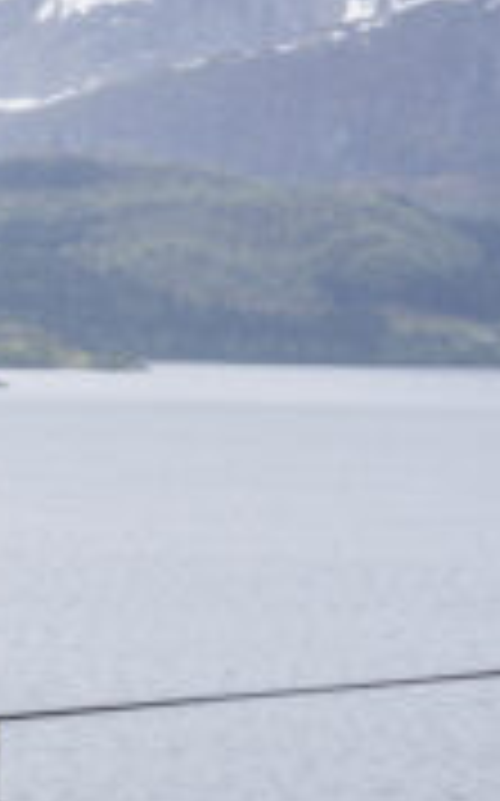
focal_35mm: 155
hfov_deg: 8.3
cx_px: -268
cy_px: 778
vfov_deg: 13.3
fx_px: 3385
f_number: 5.6
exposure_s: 1/160
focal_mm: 42
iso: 160
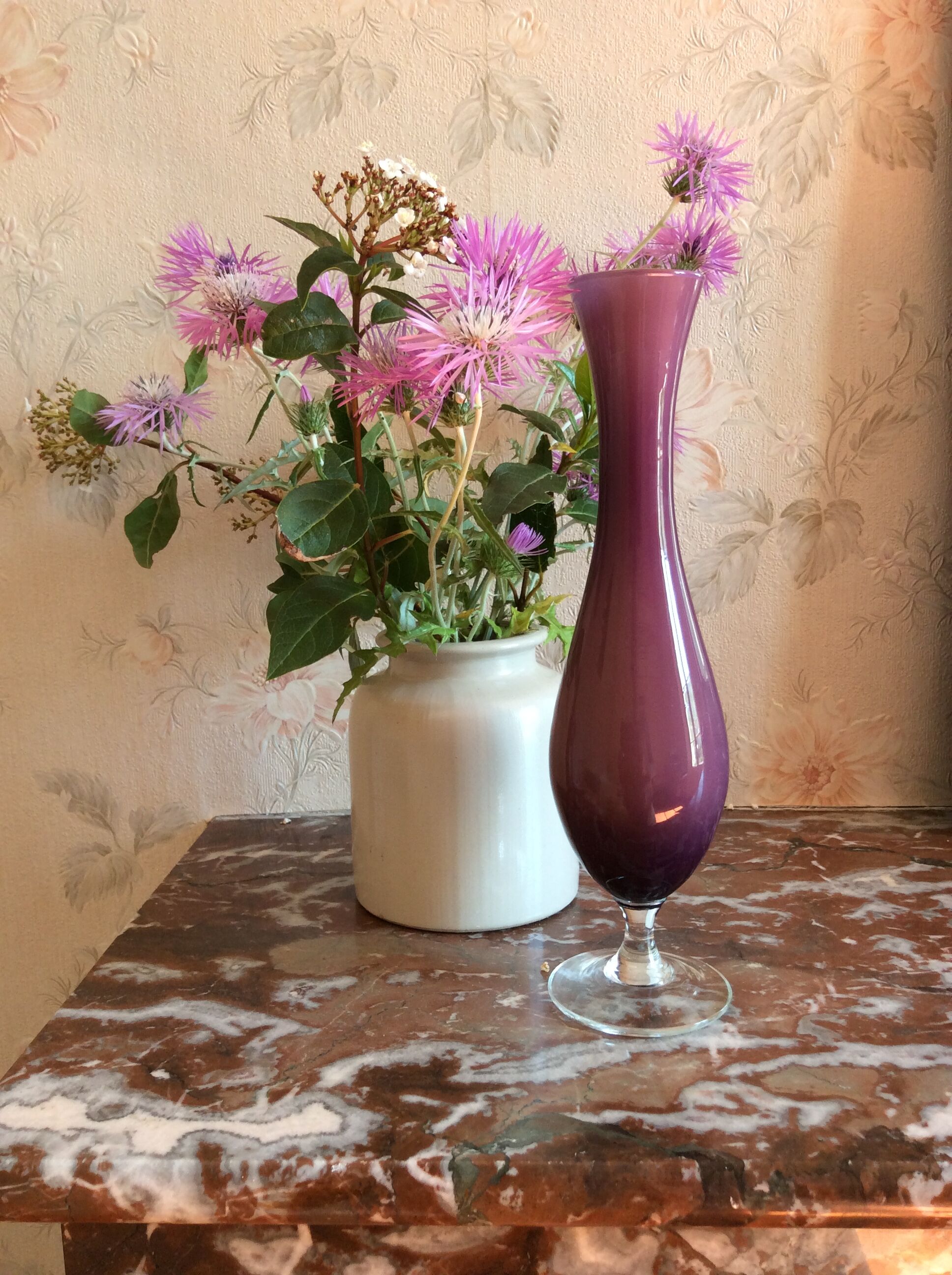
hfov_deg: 44.1
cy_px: 638
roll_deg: +1.5
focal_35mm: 32
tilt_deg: -9.7
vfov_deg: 56.9
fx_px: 1177
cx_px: 476
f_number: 2.4
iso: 50
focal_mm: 3.3
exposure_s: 1/25
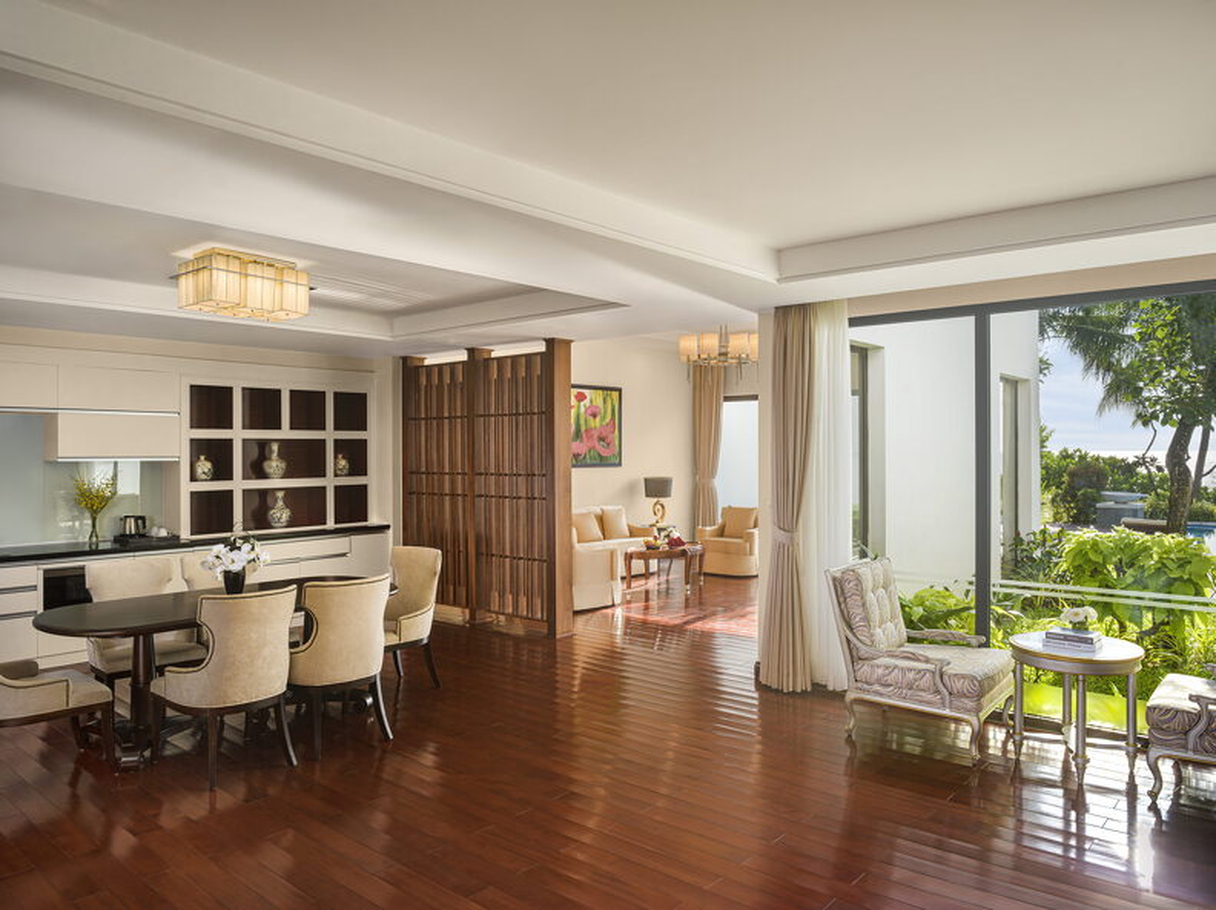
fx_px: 1229
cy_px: 455
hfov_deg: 52.7
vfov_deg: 40.7
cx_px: 608
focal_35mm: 35
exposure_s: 1/8
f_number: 11
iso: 200
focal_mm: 30
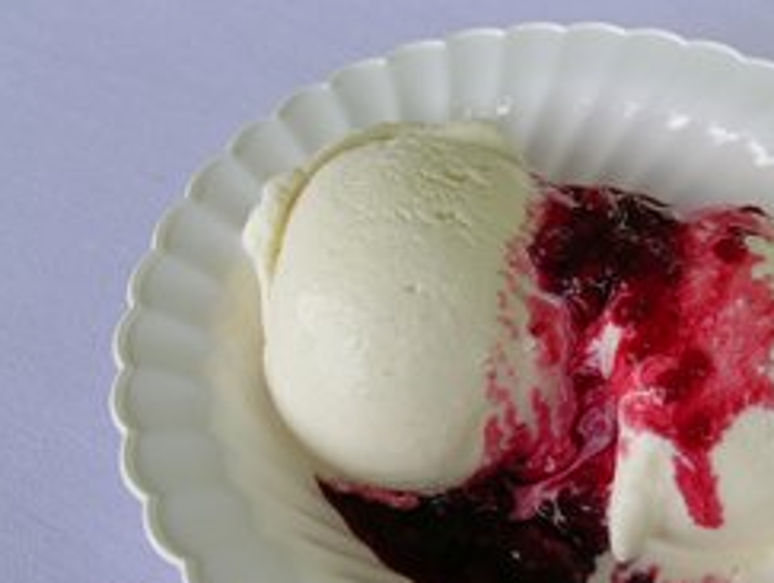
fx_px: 1030
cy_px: 395
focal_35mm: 46
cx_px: 573
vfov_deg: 31.3
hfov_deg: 40.1
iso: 50
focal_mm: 5.8
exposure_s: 1/94.8
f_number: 4
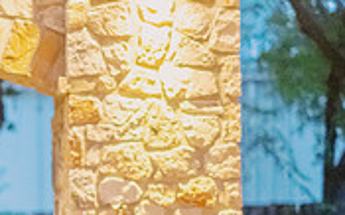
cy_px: 293
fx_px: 2705
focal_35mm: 288
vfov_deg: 4.5
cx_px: -221
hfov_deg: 7.1
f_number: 2
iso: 6400
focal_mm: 85
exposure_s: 1/200
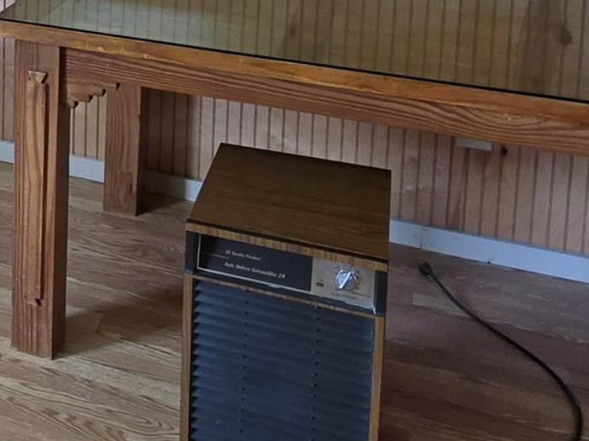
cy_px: -172
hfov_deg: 28.9
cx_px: -134
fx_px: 969
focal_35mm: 57
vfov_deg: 22.2
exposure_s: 1/120
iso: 64
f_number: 1.9
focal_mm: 2.2
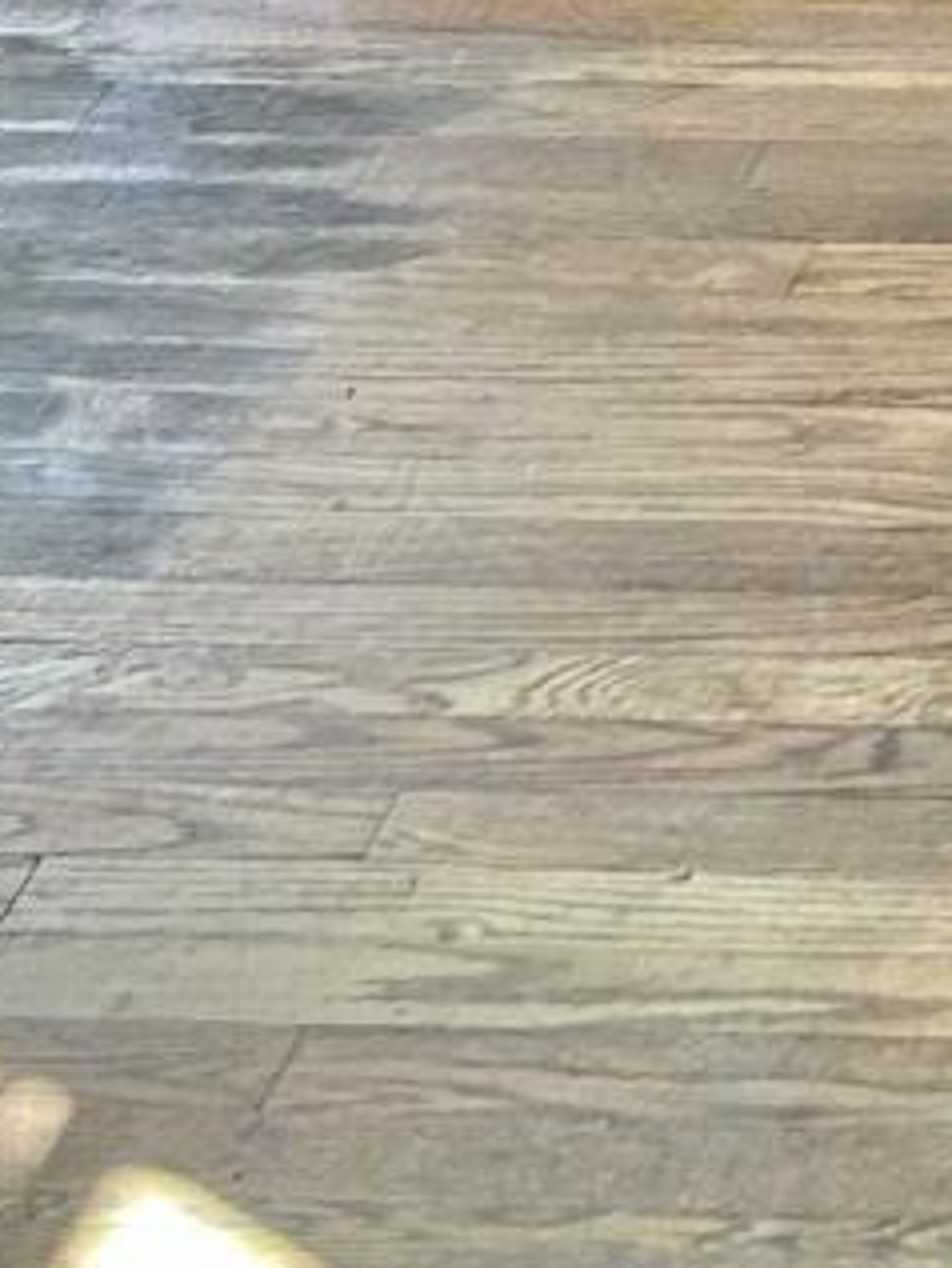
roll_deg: -0.9
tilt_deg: -15.5
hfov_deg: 8.5
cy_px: -880
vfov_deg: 11.3
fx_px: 6010
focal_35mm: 164
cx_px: 2076
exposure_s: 1/121
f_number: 1.5
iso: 80
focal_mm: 5.7
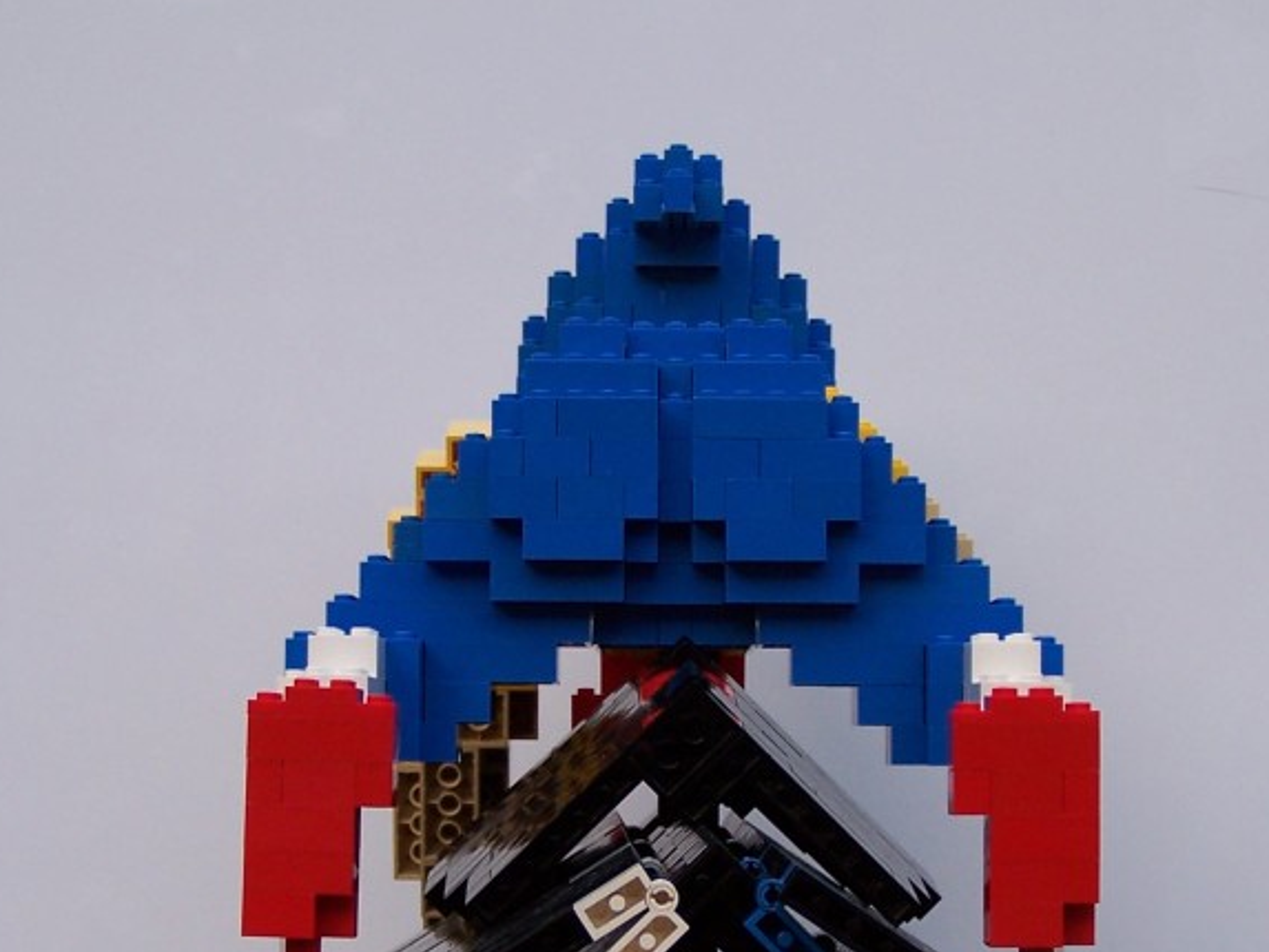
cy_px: 759
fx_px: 3667
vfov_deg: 14.7
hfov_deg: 19.6
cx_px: 711
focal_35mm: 100
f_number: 3.1
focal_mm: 9.3
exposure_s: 1/15
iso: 80
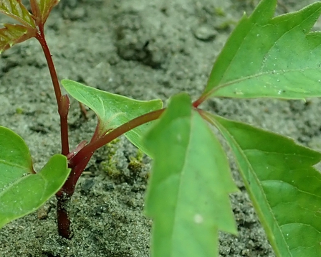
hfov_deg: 28.3
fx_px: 636
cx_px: 137
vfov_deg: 22.8
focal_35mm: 67
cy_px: 141
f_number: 3.2
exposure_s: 1/125
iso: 100
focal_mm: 5.5
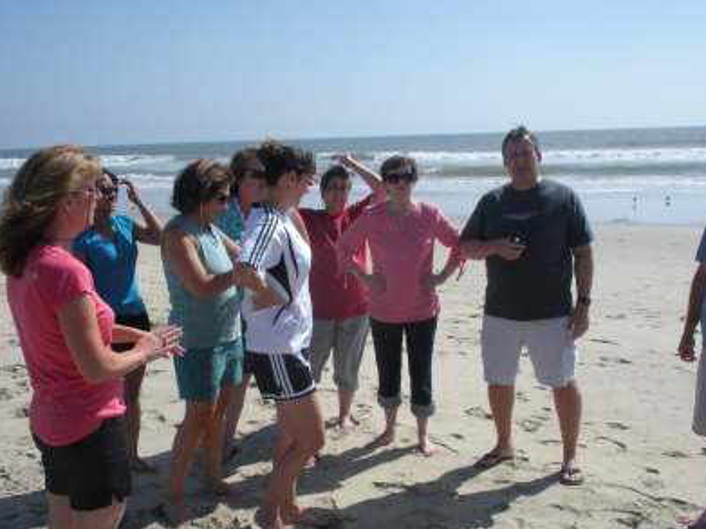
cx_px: 379
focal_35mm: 42
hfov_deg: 44.8
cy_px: 294
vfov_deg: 34.3
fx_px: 856
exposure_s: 1/410
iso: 64
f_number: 5.6
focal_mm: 6.3
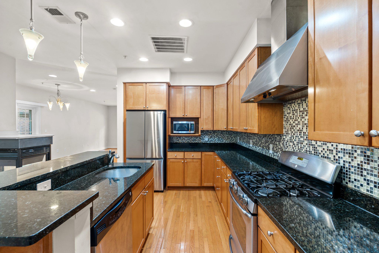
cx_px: 190
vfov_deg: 73.7
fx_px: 168
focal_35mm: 16
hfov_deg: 96.7
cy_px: 126
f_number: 8
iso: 400
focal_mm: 16
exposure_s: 1/1.25
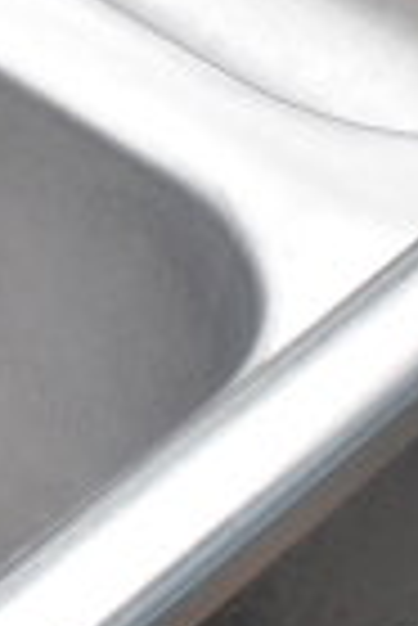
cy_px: -817
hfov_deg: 5.9
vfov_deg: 8.7
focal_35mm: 217
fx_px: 3770
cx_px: -885
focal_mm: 22
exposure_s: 1/125
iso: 200
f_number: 5.6
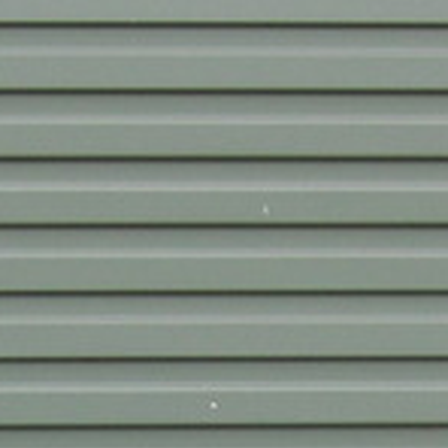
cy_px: 805
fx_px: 4349
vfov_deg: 5.8
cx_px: -263
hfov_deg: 5.8
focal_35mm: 297
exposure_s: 1/85.3
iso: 100
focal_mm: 13.2
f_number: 3.5
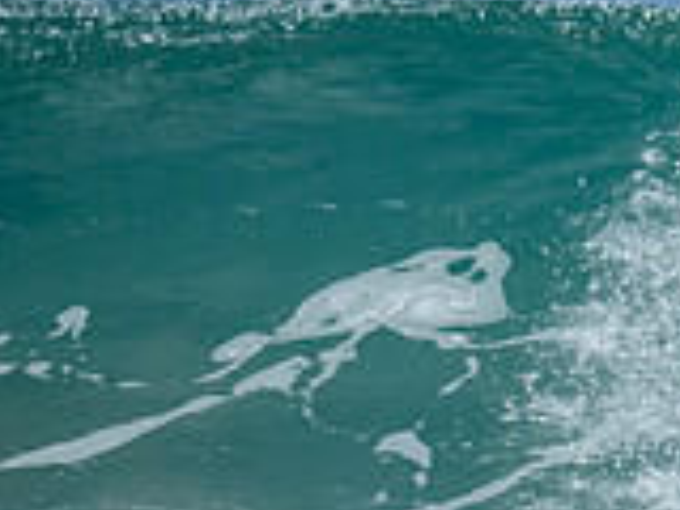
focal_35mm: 2784
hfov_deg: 0.7
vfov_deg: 0.5
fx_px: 54689
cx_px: 1126
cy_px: 278
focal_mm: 800
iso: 360
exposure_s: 1/2500
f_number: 6.3
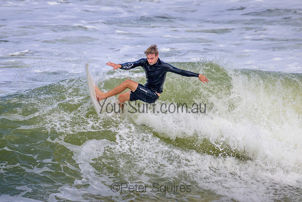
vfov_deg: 1.2
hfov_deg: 1.9
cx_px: 94
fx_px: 9249
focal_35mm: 1102
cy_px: 63
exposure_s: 1/2000
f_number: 11
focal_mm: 800
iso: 640
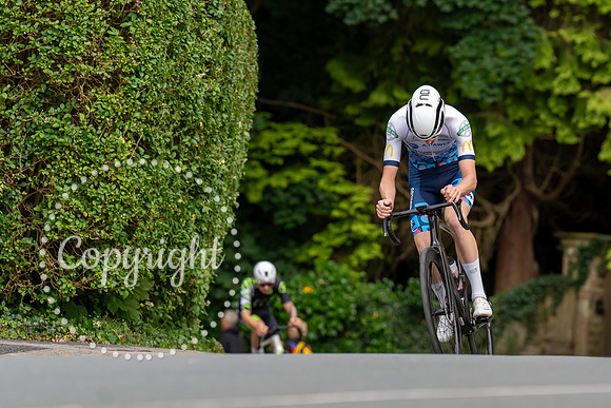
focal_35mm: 261
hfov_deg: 7.9
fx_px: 4433
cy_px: 120
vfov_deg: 5.3
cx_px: 402
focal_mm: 176
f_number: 4
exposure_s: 1/800
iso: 400
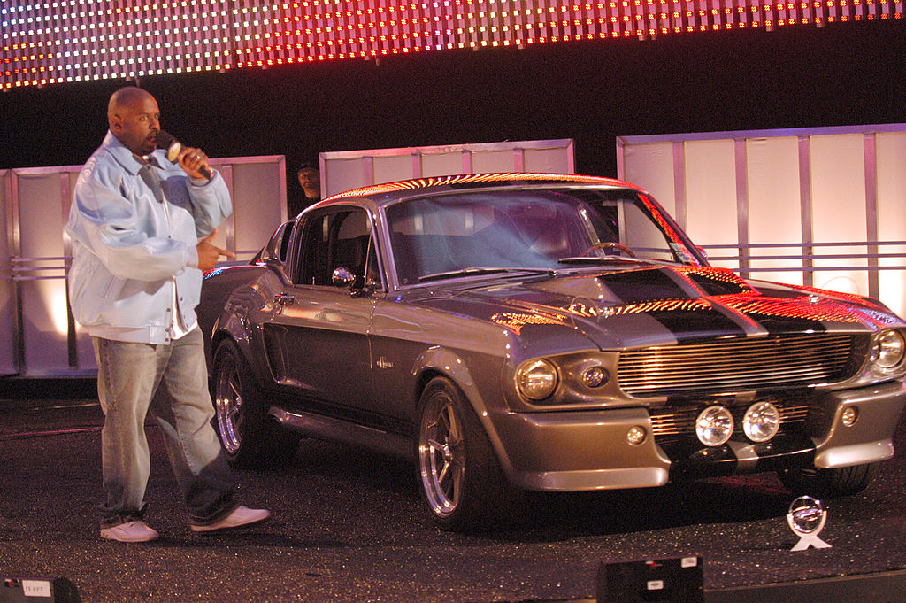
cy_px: 302
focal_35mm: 112
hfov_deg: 18.2
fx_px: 2829
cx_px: 453
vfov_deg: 12.2
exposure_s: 1/80
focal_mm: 75
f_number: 2.8
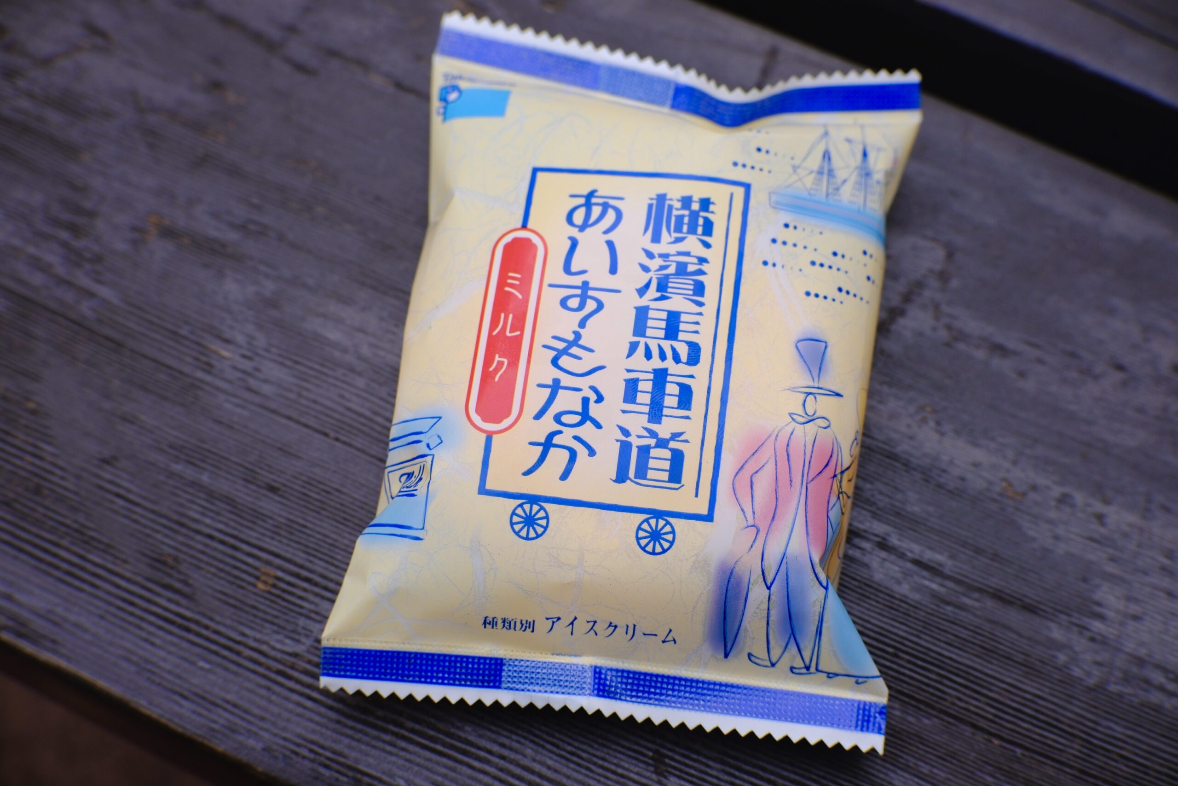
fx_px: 1734
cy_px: 393
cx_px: 589
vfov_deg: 25.5
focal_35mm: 53
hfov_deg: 37.5
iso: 250
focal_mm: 35
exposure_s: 1/300
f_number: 4.5
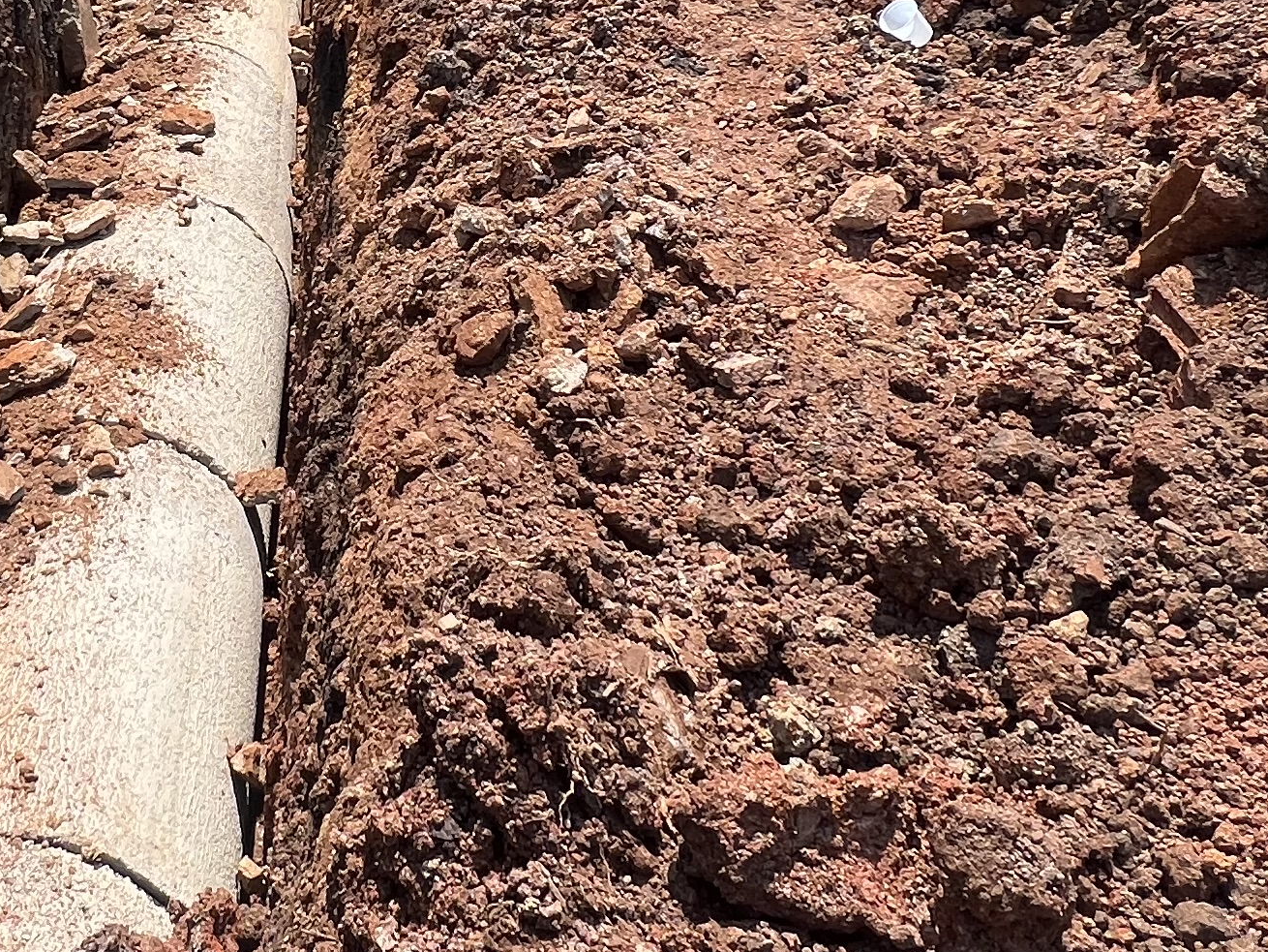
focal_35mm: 40
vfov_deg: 34.5
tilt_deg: -27.1
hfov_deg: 44.4
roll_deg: -0.4
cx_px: 244
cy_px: 144
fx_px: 1465
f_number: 1.8
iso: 32
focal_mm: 1.57
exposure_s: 1/1054
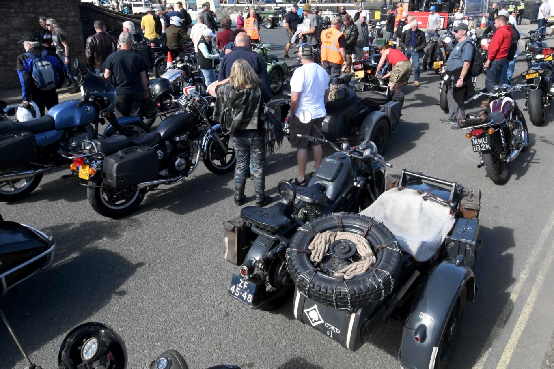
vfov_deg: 47.4
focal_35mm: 27
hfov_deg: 67.3
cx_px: 291
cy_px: 133
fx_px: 415
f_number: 13
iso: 1600
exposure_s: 1/640
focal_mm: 12
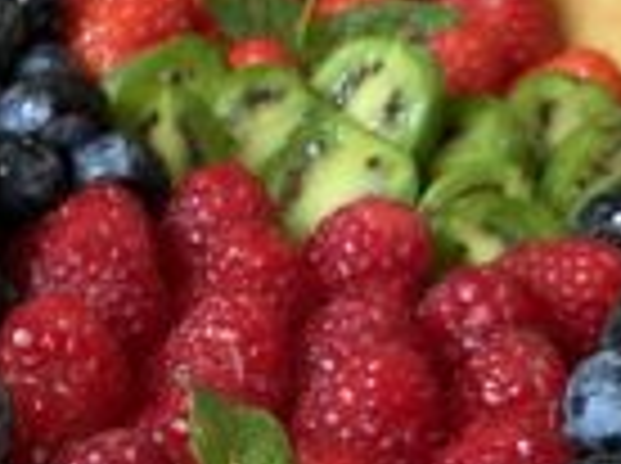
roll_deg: -4.5
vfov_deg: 11.5
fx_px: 2256
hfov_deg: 14.9
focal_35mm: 126
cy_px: 545
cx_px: -214
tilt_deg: -35.7
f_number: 1.8
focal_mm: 4.25
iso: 125
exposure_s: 1/86
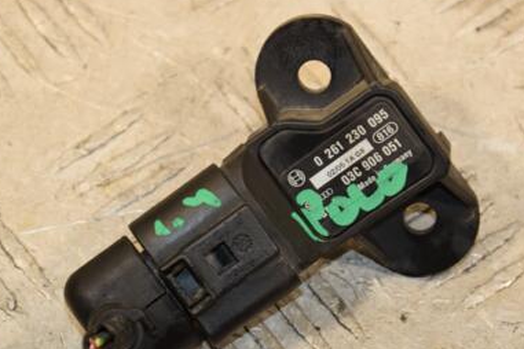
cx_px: 260
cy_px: 212
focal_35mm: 248
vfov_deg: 5.5
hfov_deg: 8.3
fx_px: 3606
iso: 800
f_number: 7.1
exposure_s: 1/200
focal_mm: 105
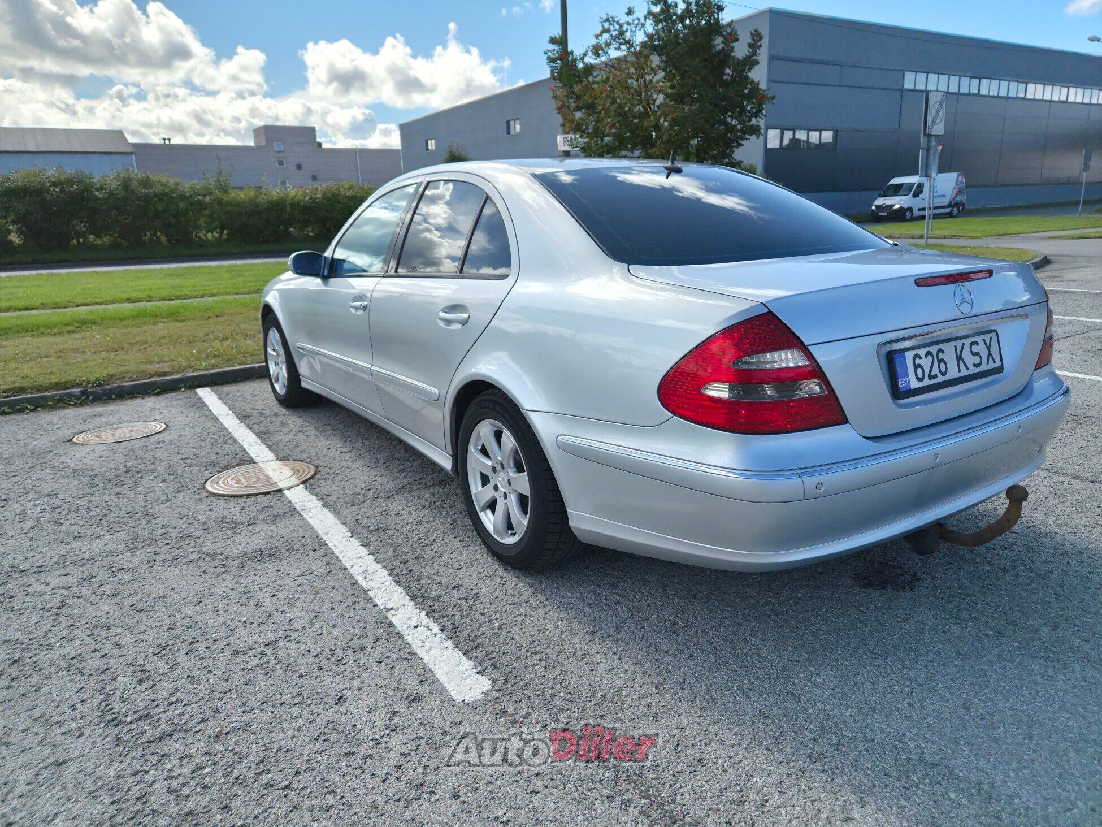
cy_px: 414
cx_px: 551
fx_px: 732
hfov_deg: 73.9
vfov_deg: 58.9
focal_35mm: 23
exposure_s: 1/3344
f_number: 1.8
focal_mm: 5.4
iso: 50
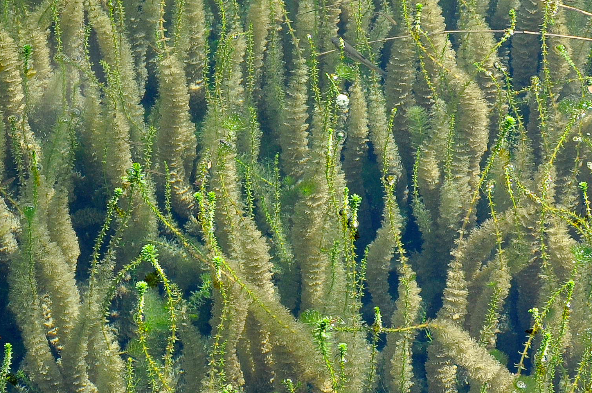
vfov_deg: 11.5
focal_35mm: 119
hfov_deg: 17.2
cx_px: 176
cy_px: 199
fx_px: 1955
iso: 200
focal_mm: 28
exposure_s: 1/200
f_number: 8
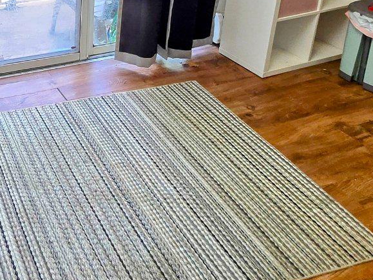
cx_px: 21
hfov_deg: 37.8
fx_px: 496
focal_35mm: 46
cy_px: 23
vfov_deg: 30.0
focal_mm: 1.7
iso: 64
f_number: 2.2
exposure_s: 1/60
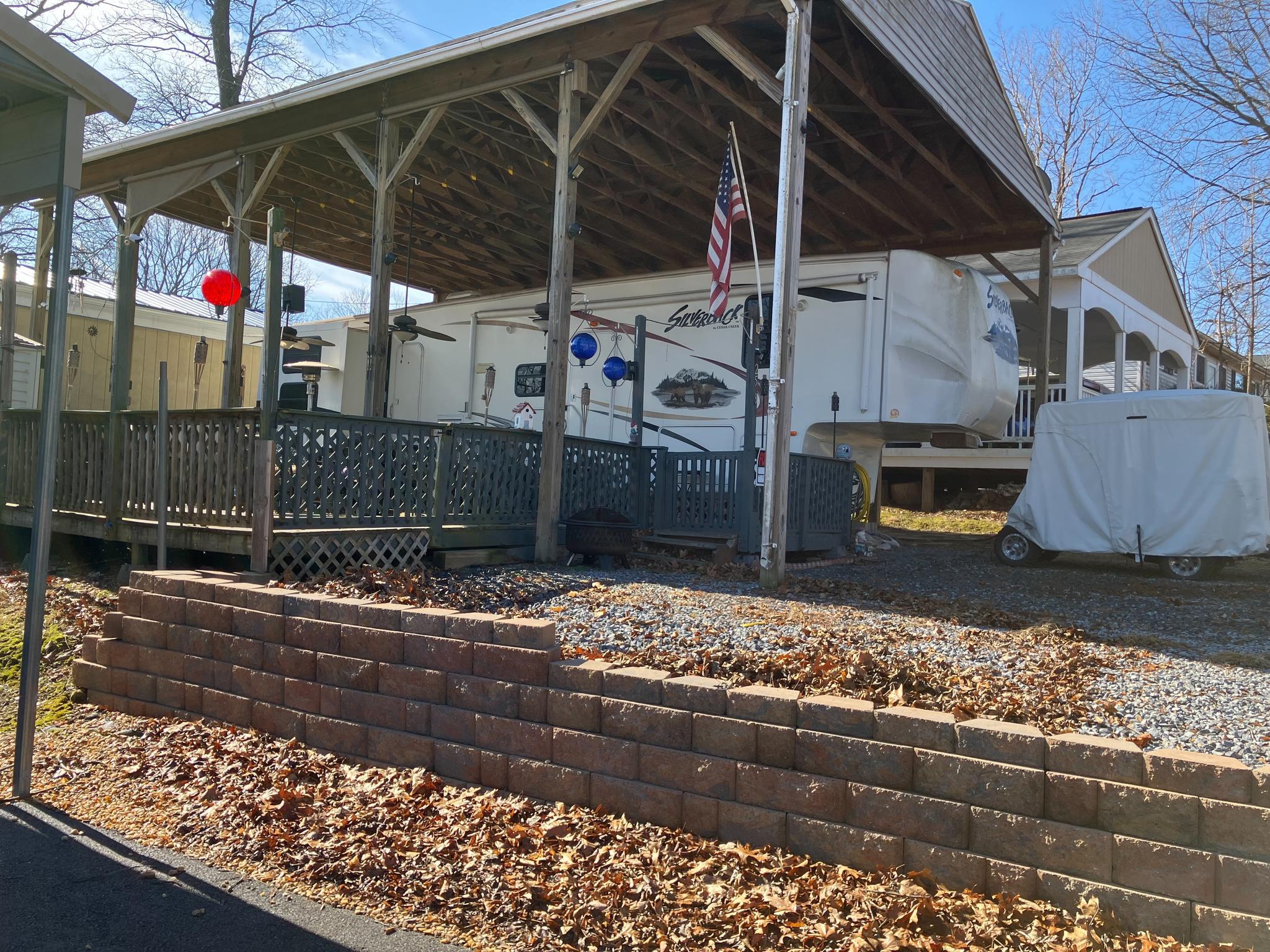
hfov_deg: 63.4
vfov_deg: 49.7
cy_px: 476
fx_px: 1027
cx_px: 635
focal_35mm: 28
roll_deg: -3.3
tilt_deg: +4.5
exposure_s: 1/648
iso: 32
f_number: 1.8
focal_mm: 3.99
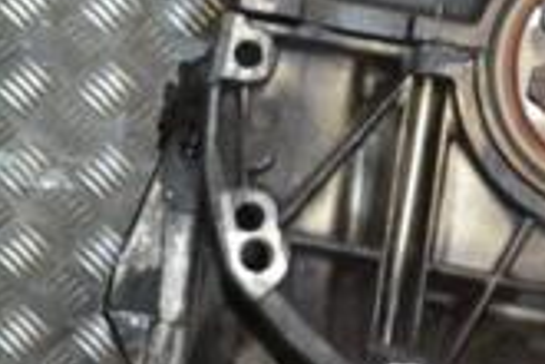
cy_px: -172
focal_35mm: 158
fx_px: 2389
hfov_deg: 12.9
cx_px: 456
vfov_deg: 8.5
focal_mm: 29
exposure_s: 1/60
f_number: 4.5
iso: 2000
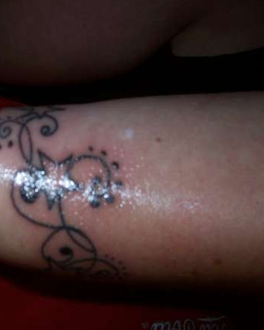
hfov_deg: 31.3
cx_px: 96
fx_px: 469
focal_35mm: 48
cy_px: 164
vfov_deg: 38.8
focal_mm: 6
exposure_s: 1/64
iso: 80
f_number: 2.7
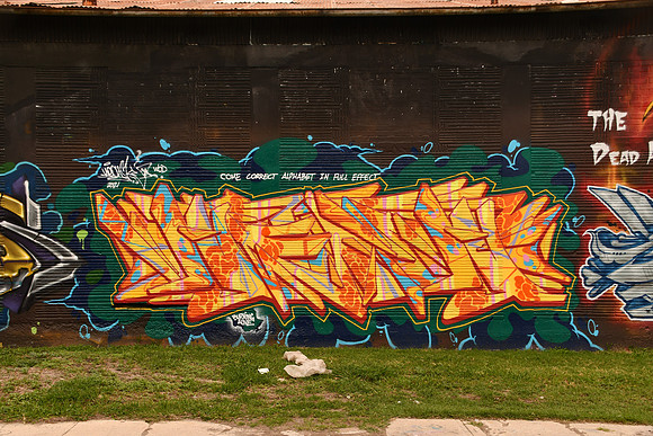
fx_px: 835
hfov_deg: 42.7
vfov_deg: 29.3
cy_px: 218
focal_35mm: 46
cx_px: 326
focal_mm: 31
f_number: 7.1
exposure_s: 1/50
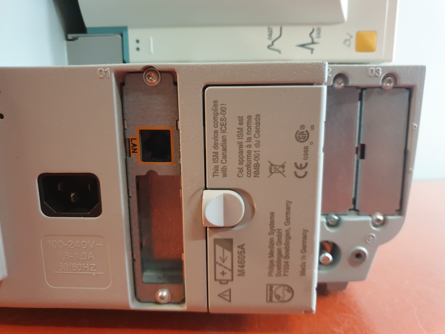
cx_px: 222
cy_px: 167
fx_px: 334
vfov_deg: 53.1
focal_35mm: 26
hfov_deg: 67.3
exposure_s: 1/25
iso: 320
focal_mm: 4.3
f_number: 1.5
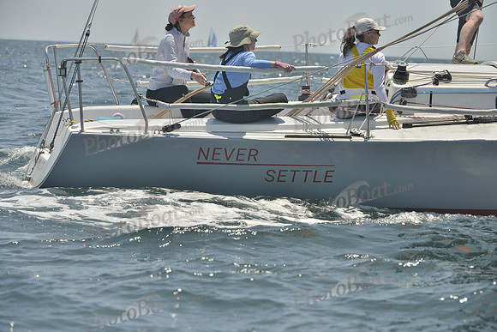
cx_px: 248
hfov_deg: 10.3
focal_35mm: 200
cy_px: 166
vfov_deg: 6.9
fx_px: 2762
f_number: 9
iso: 280
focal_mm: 200
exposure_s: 1/800
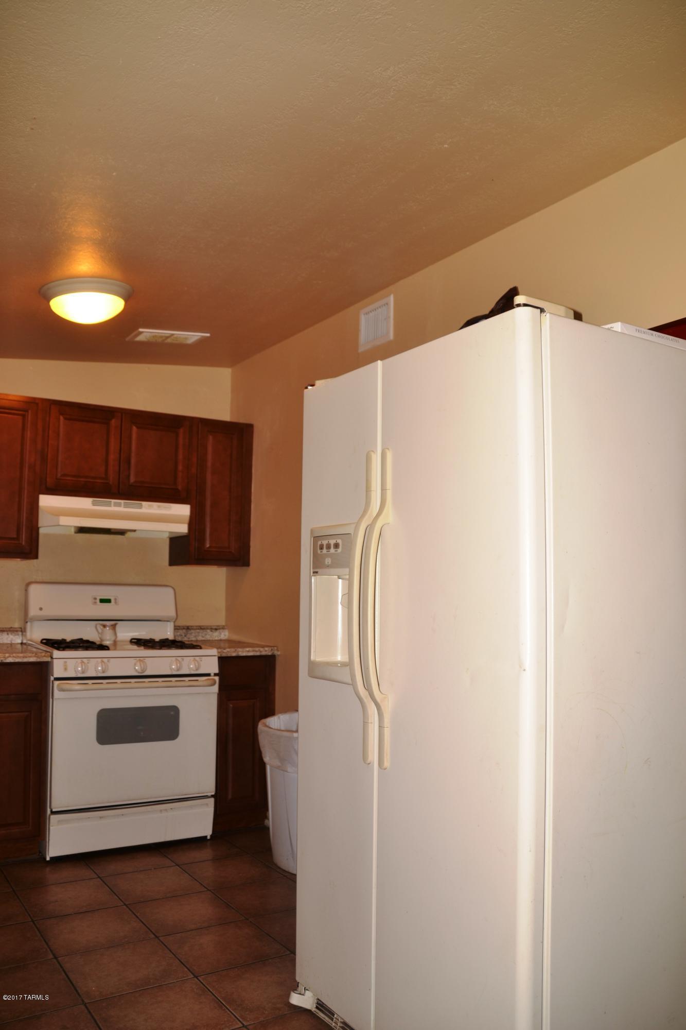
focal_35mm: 30
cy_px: 515
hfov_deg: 43.6
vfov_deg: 61.9
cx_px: 343
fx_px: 858
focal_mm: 20
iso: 100
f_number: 3.5
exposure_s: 1/60
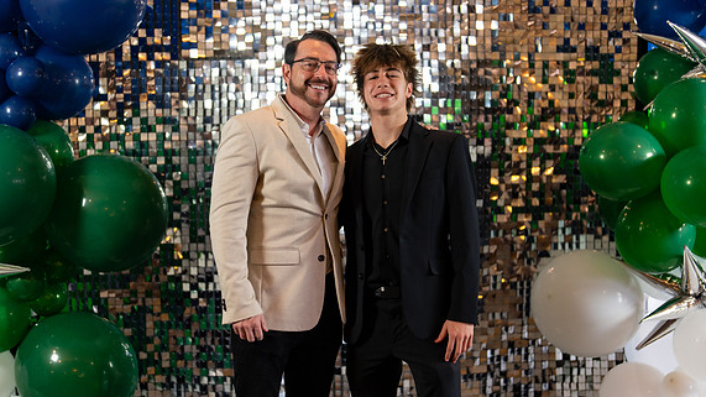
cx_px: 354
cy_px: 197
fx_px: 1067
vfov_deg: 21.1
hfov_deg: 36.6
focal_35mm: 57
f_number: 1.2
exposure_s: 1/320
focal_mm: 50
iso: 800
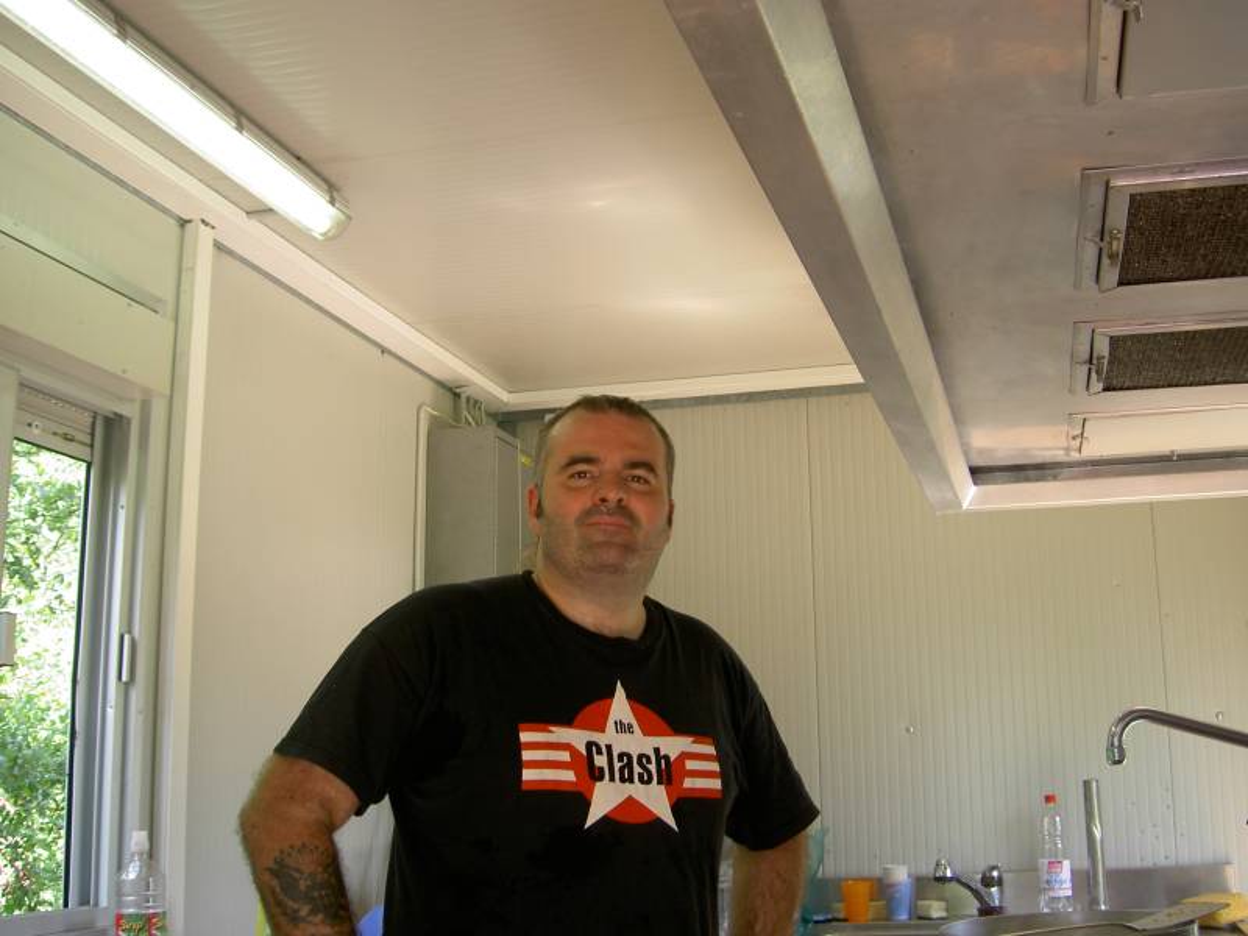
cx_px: 624
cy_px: 468
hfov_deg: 47.9
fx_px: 1406
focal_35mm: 39
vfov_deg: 36.8
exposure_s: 1/50
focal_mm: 8
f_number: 2.8
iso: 100
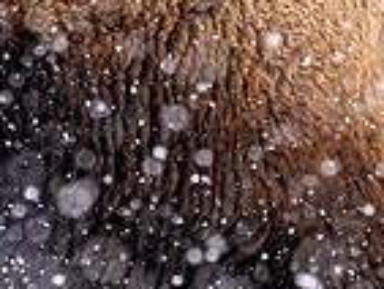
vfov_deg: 0.7
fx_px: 23104
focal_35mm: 2081
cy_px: 53
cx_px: -331
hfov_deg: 1.0
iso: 1100
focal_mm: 400
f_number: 9
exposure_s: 1/400
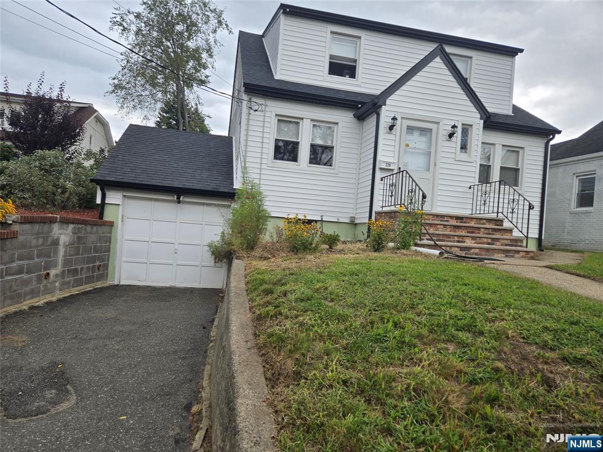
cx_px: 302
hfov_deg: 73.9
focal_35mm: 23
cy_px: 226
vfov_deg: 58.9
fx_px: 401
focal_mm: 5.4
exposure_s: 1/752
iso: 25
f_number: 1.8
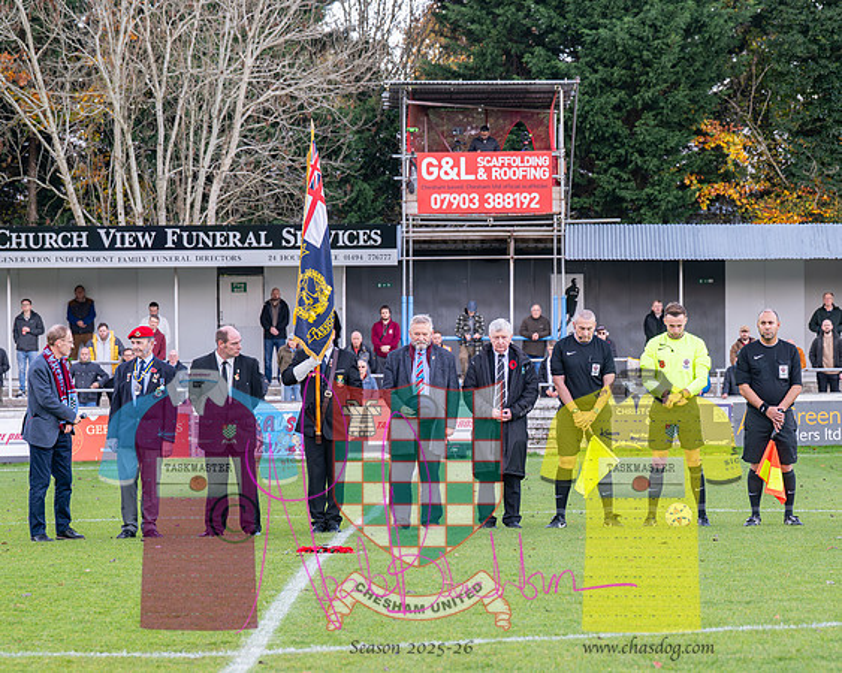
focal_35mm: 149
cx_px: 432
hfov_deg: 12.9
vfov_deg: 10.4
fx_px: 3713
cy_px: 341
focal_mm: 110
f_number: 5
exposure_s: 1/250
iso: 400
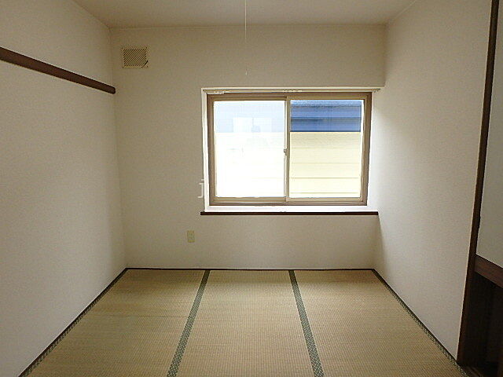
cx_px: 252
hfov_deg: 79.0
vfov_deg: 63.4
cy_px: 188
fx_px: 305
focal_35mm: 21
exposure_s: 1/60
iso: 200
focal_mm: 3.7
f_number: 3.5
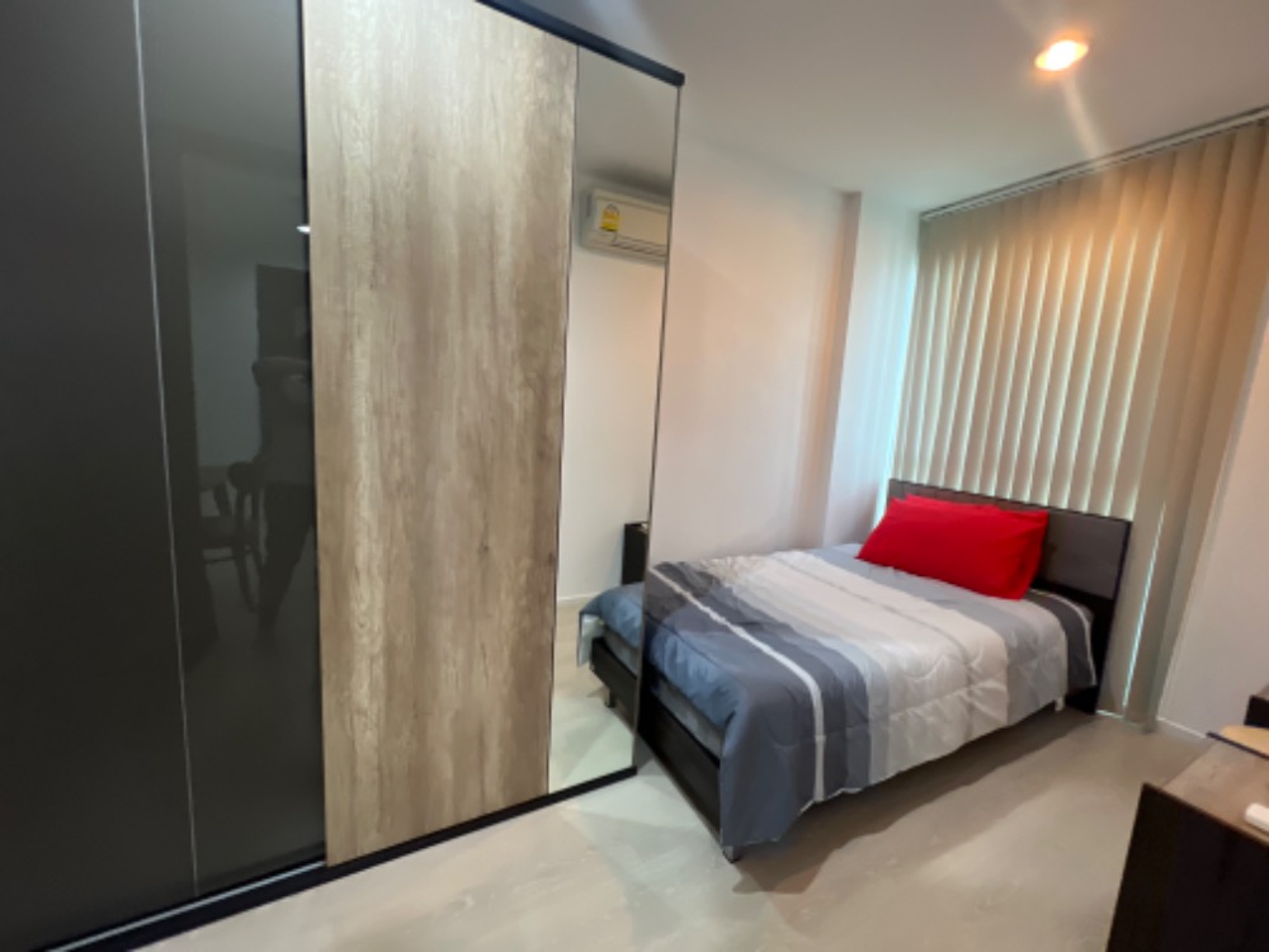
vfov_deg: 89.9
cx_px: 634
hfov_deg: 106.2
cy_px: 476
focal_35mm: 13
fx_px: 477
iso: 200
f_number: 1.8
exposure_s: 1/100
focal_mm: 1.57
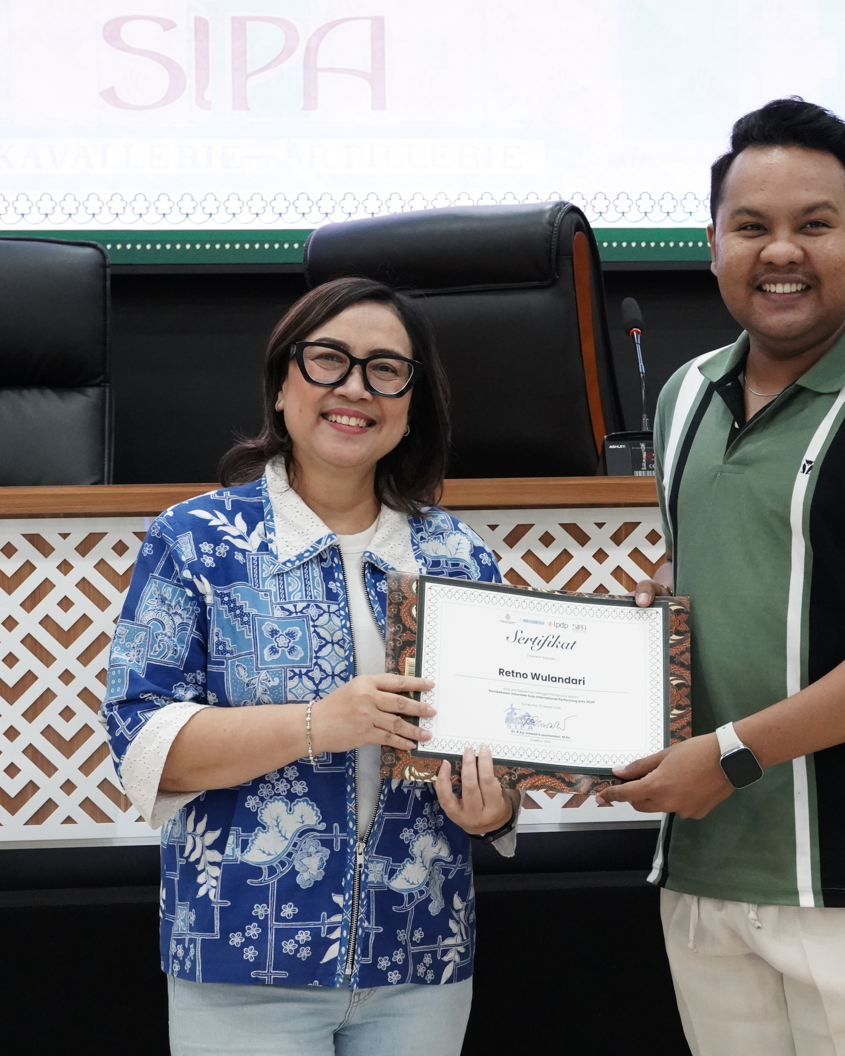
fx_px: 2657
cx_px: 604
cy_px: 527
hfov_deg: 18.0
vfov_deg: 22.5
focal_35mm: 85
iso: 10000
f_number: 8
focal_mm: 60
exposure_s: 1/100
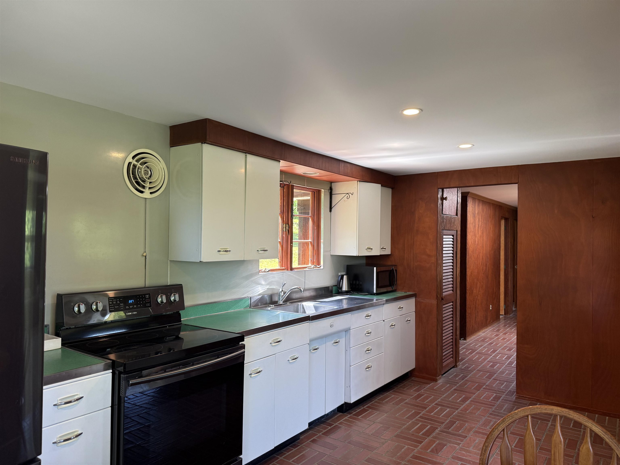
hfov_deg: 71.6
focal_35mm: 24
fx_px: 430
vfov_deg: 56.8
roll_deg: -0.6
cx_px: 310
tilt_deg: +0.8
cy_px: 232
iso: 100
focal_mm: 6.76
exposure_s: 1/121
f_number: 1.78
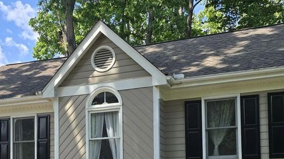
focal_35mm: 57
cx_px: 97
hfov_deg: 36.3
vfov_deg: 20.1
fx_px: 429
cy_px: 177
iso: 12
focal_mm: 6.3
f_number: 1.7
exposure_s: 1/456
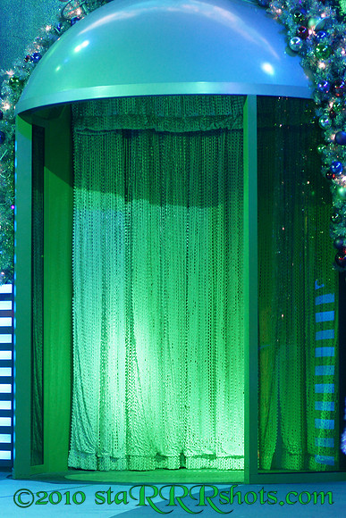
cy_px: 259
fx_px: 1945
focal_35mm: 135
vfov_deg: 15.2
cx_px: 173
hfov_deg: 10.2
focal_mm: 90
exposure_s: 1/25
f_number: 4.5
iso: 1600
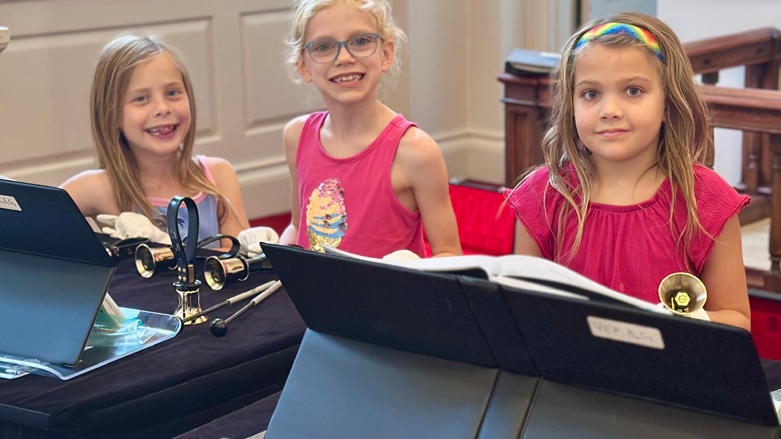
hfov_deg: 39.2
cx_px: 386
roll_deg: +0.1
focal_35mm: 53
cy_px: 165
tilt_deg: -14.6
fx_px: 1098
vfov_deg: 22.6
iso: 400
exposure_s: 1/60
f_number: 1.78
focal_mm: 6.86
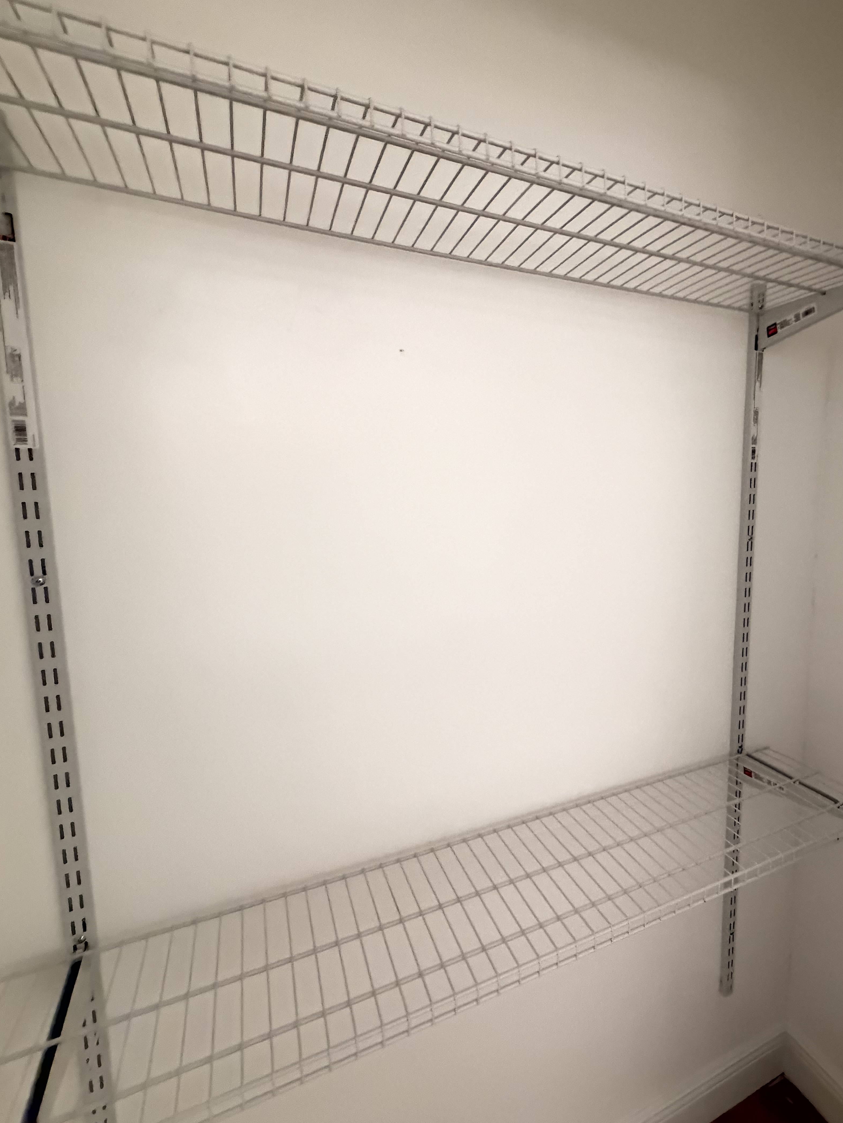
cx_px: 622
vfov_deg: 84.7
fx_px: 617
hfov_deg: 64.9
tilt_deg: -9.6
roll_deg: -1.3
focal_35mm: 19
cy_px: 562
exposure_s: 1/40
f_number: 2.2
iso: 1250
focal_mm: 2.22
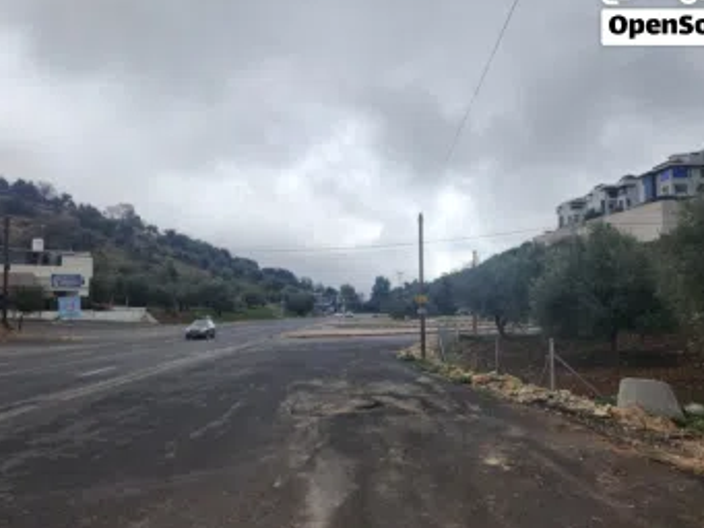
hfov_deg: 65.3
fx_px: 549
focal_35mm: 27
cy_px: 272
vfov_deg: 51.4
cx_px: 347
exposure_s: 1/939
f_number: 1.8
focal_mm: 5.4
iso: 20
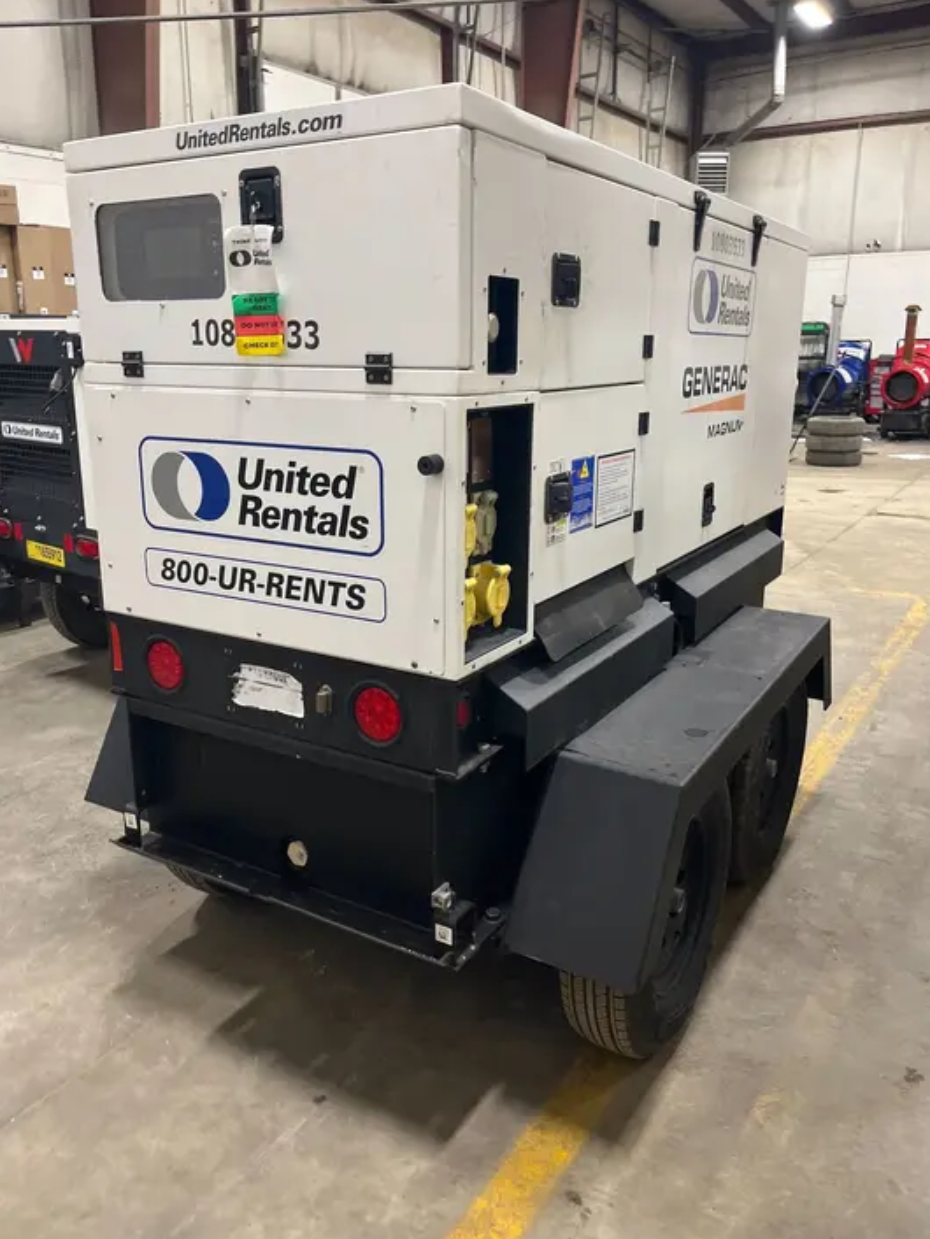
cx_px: 461
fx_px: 967
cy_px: 601
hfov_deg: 51.4
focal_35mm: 27
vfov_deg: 65.3
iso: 125
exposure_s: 1/60
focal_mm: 5.1
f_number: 1.6
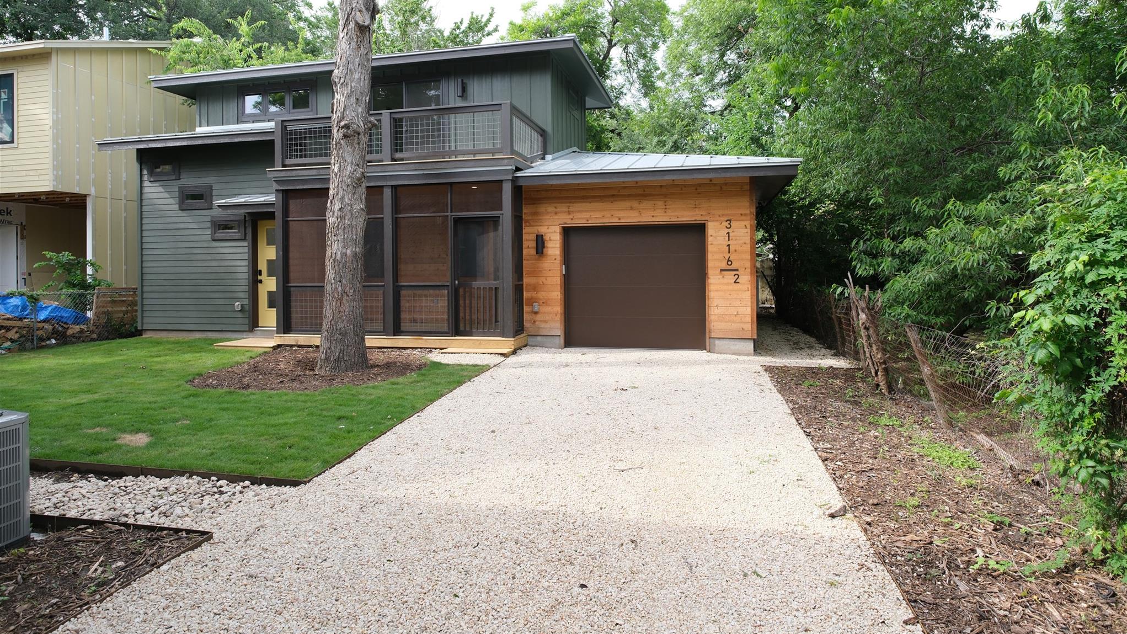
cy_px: 262
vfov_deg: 53.3
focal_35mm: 21
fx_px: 628
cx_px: 564
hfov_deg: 83.8
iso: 320
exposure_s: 1/400
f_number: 4
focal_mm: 13.1
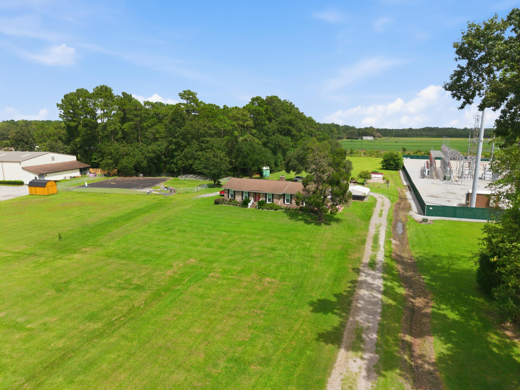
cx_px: 260
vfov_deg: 56.8
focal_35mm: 24
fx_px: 361
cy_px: 195
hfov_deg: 71.6
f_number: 1.8
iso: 120
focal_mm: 8.7
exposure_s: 1/500
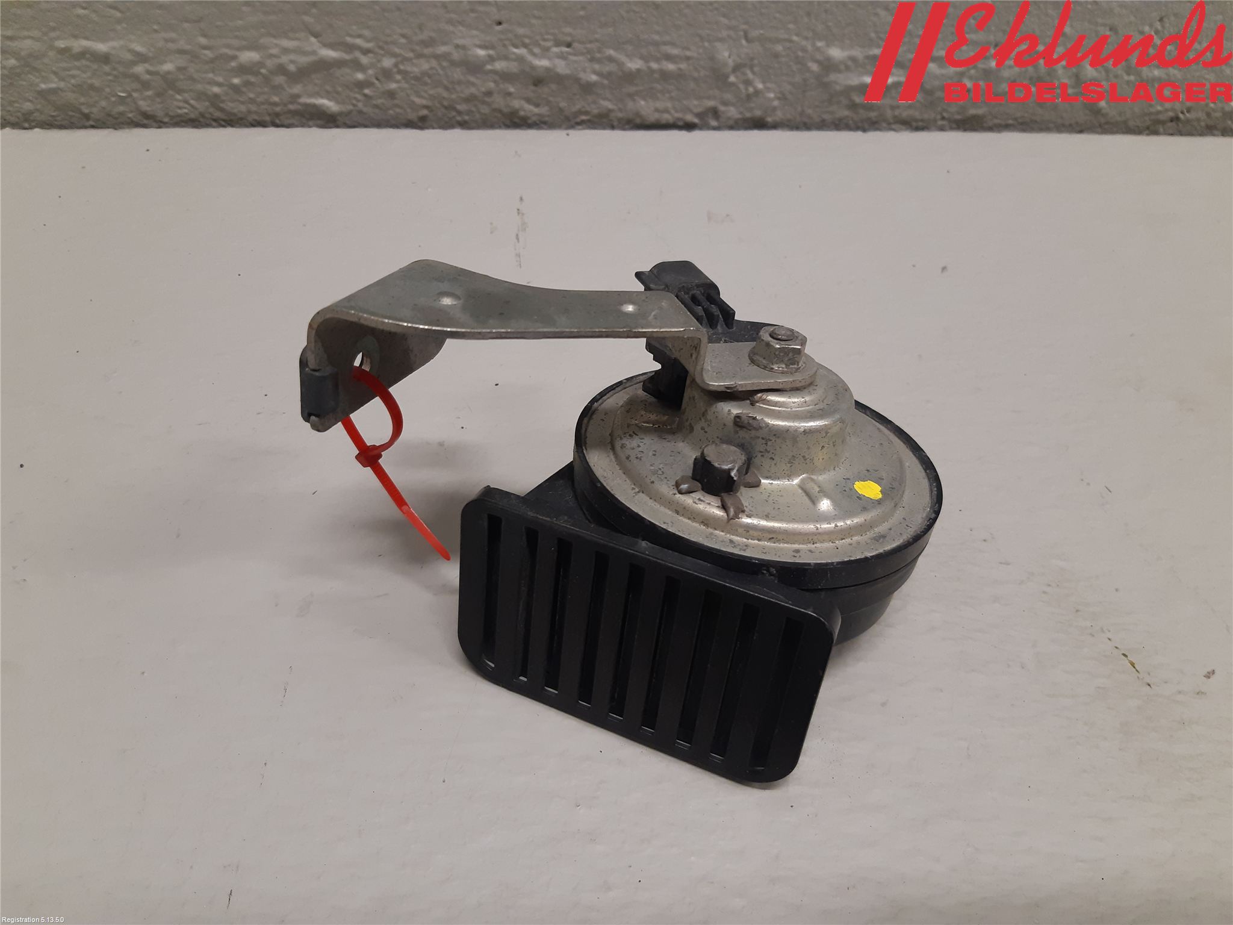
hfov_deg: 67.3
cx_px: 616
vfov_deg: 53.1
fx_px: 926
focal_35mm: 26
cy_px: 462
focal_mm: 3.93
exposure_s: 1/50
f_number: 1.7
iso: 125
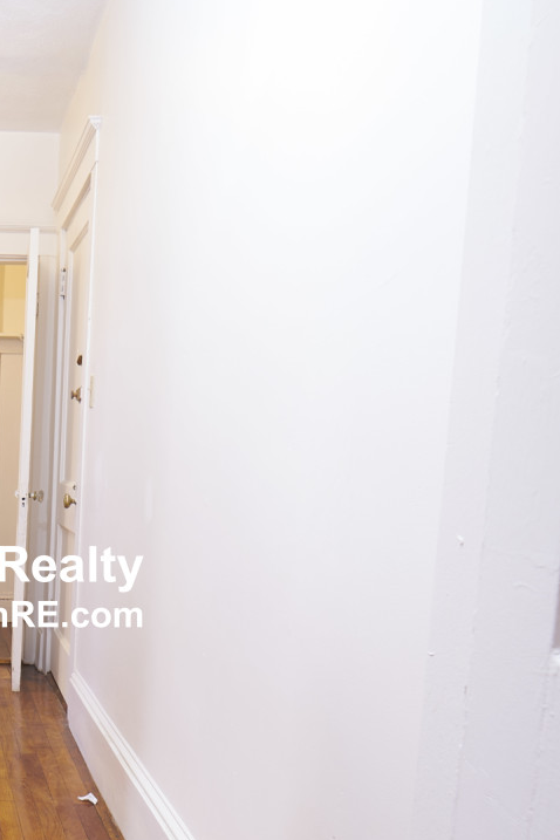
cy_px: 592
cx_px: -56
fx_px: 933
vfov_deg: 47.3
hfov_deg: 30.0
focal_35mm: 40
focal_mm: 14
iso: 50
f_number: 7.1
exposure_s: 1/2.5
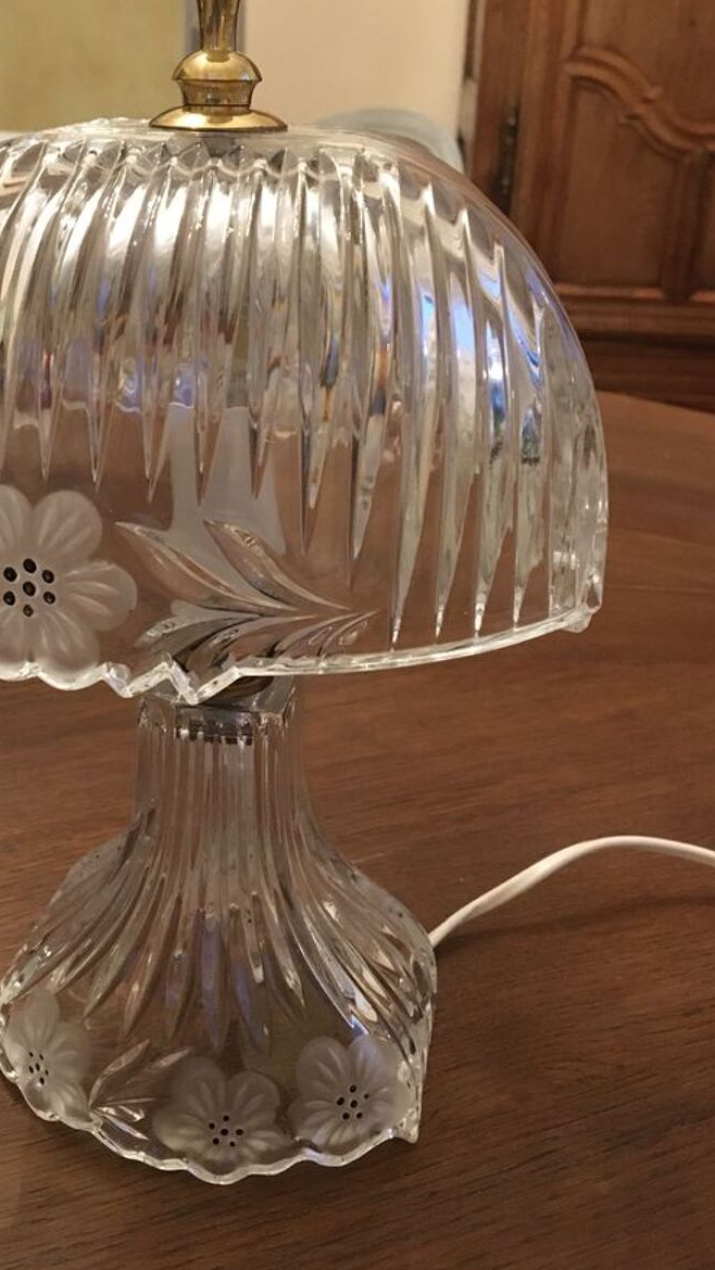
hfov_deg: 32.5
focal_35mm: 36
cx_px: 217
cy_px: 566
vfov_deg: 55.2
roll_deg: -0.2
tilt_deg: -25.1
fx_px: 1214
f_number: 2.2
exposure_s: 1/17
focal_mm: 4.15
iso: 250
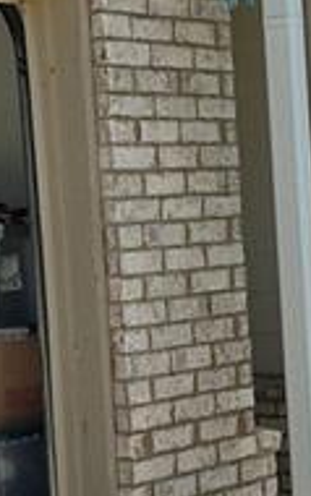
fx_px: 1679
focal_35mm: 124
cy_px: 266
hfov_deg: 10.5
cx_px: 319
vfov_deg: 16.8
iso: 25
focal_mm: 3
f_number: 1.8
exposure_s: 1/2227
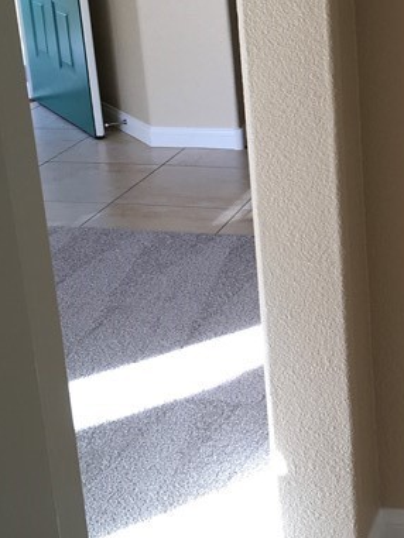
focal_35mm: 78
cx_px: 492
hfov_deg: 17.9
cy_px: 201
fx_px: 1213
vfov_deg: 24.9
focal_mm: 4.15
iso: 32
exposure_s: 1/60
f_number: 2.2
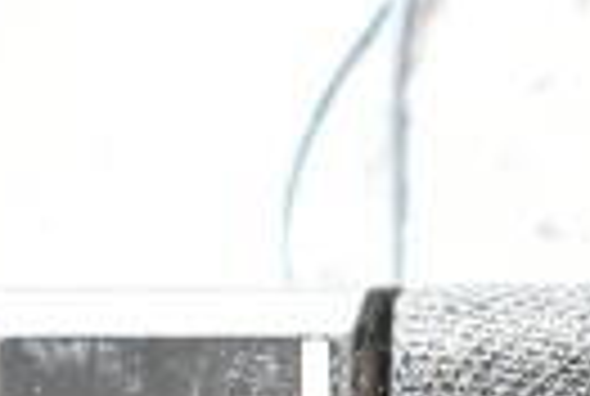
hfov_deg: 8.3
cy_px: 727
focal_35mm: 237
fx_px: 3893
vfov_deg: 5.7
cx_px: 1090
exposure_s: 1/50
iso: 5600
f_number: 4.5
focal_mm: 34
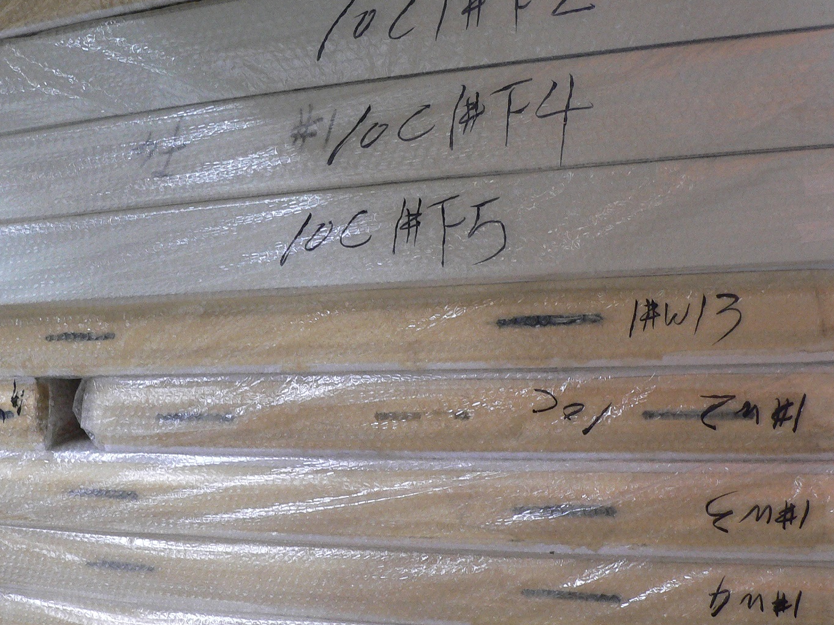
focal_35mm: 44
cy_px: 321
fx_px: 1060
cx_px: 382
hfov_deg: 42.9
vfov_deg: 32.9
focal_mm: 6
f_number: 2.8
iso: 200
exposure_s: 1/25
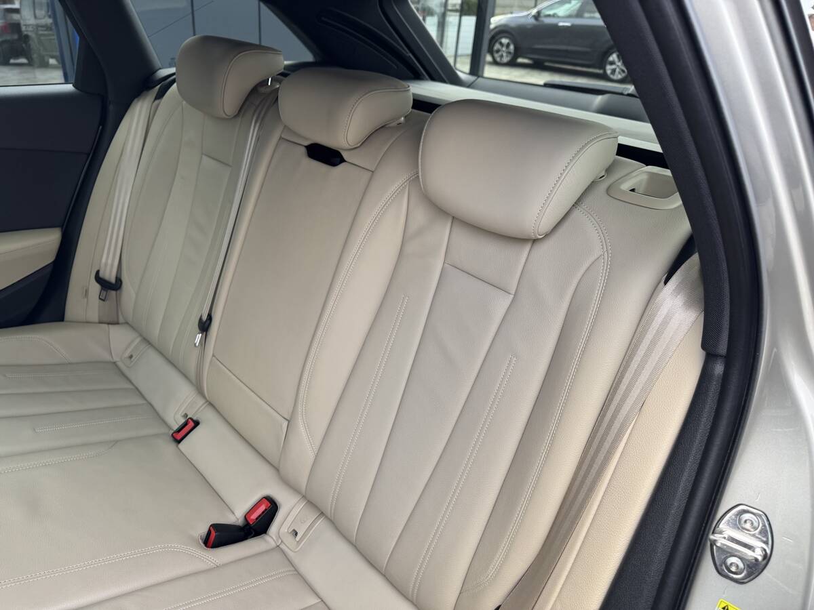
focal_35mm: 24
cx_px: 407
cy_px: 305
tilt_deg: -27.0
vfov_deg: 56.8
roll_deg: -5.7
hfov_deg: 71.6
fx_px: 564
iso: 100
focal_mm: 6.76
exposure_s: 1/121
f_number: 1.78
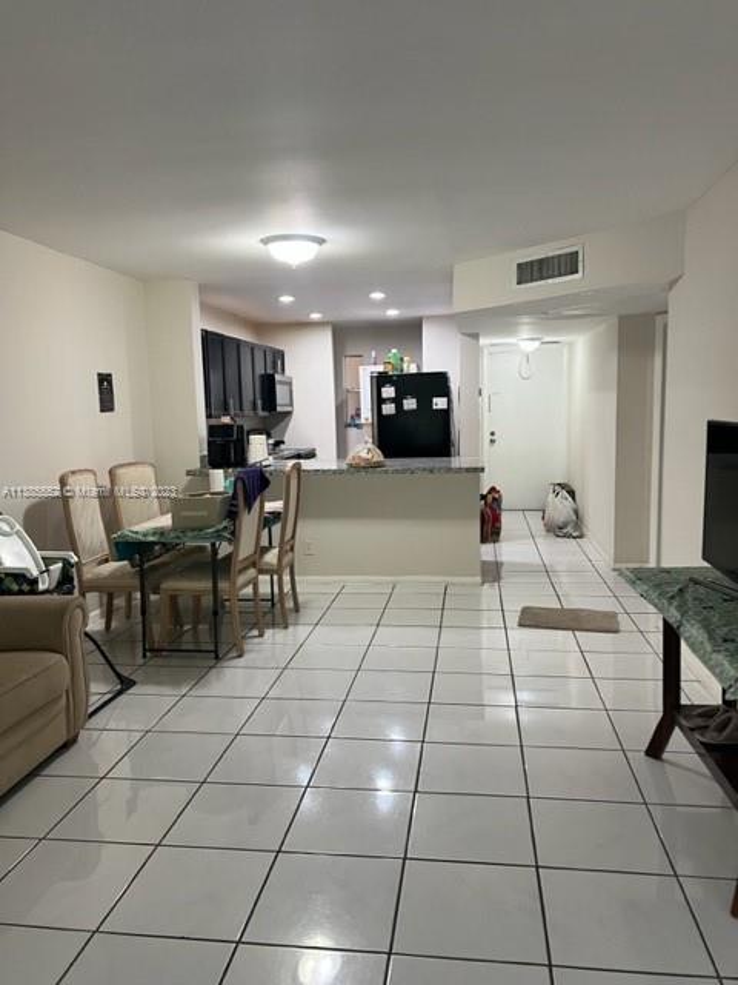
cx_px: 369
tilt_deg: -4.7
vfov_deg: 67.3
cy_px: 492
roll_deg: +1.7
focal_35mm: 26
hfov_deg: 53.1
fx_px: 739
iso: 125
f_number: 1.5
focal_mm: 5.7
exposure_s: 1/60
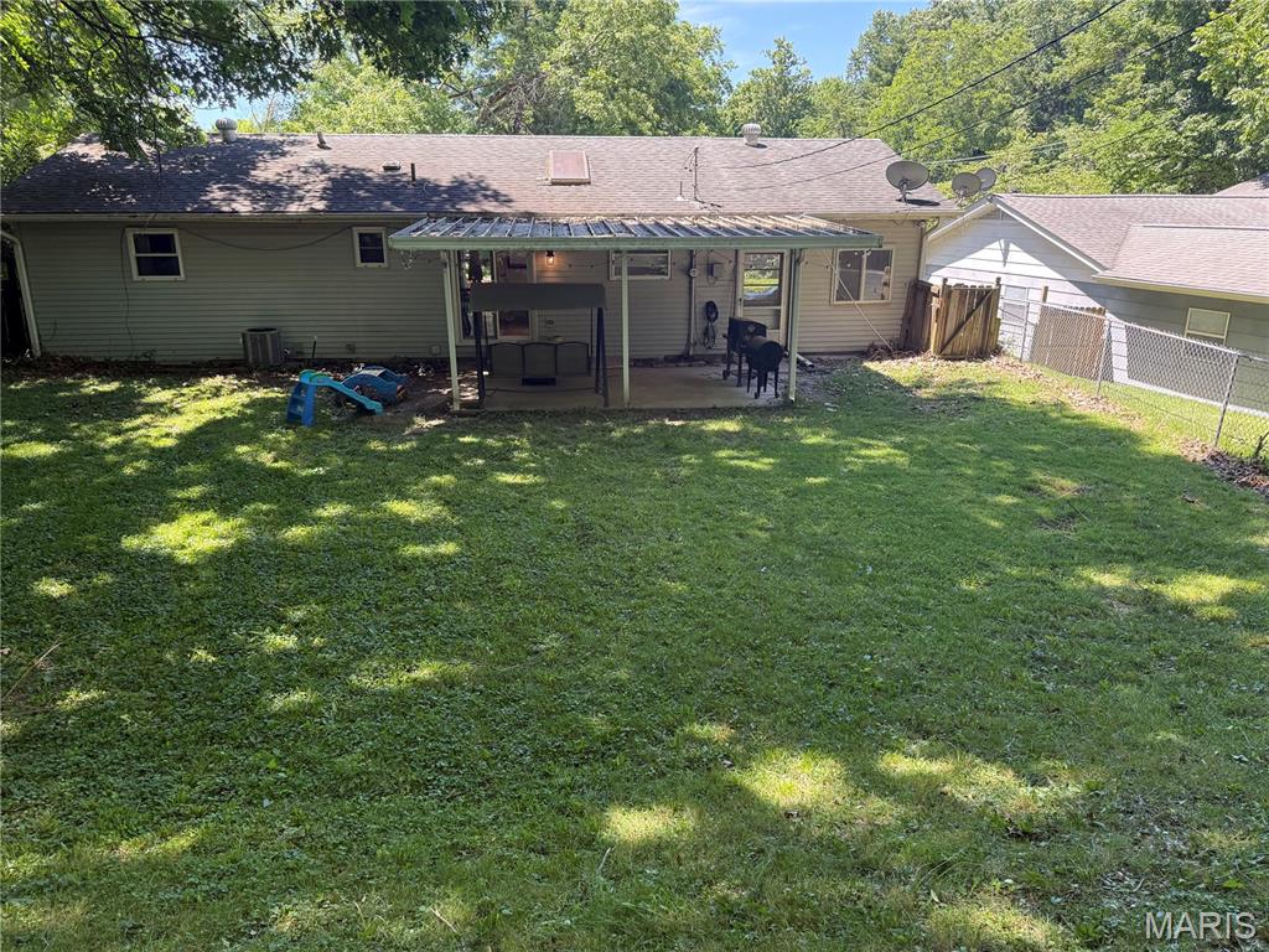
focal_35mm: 24
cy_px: 476
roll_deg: -0.5
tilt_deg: -16.6
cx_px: 634
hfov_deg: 71.6
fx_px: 880
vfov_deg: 56.8
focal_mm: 6.76
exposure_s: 1/314
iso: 100
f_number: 1.78
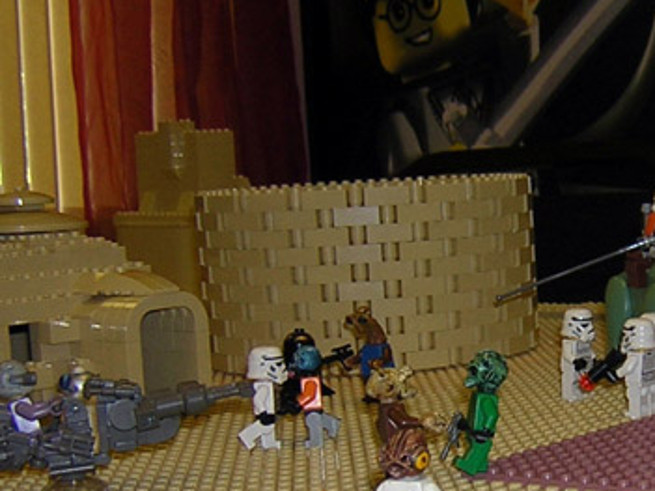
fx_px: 1551
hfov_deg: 23.2
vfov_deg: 18.0
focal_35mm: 82
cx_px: 597
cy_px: 302
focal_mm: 4.7
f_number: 2.6
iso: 100
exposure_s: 1/60.1
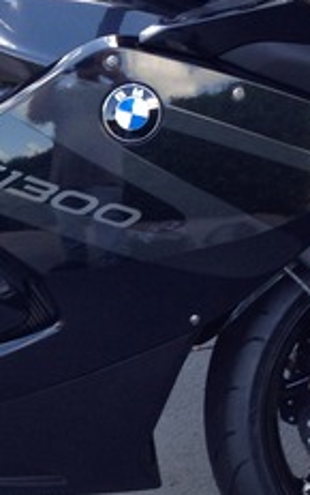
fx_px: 1631
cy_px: 223
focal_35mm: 121
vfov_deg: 17.2
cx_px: -68
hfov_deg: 10.7
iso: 50
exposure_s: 1/131
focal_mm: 4.12
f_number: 2.4
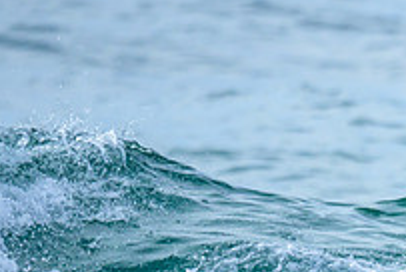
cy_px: 231
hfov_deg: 0.7
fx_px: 34582
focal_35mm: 3062
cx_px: 558
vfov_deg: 0.5
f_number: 6.3
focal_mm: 800
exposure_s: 1/3200
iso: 280
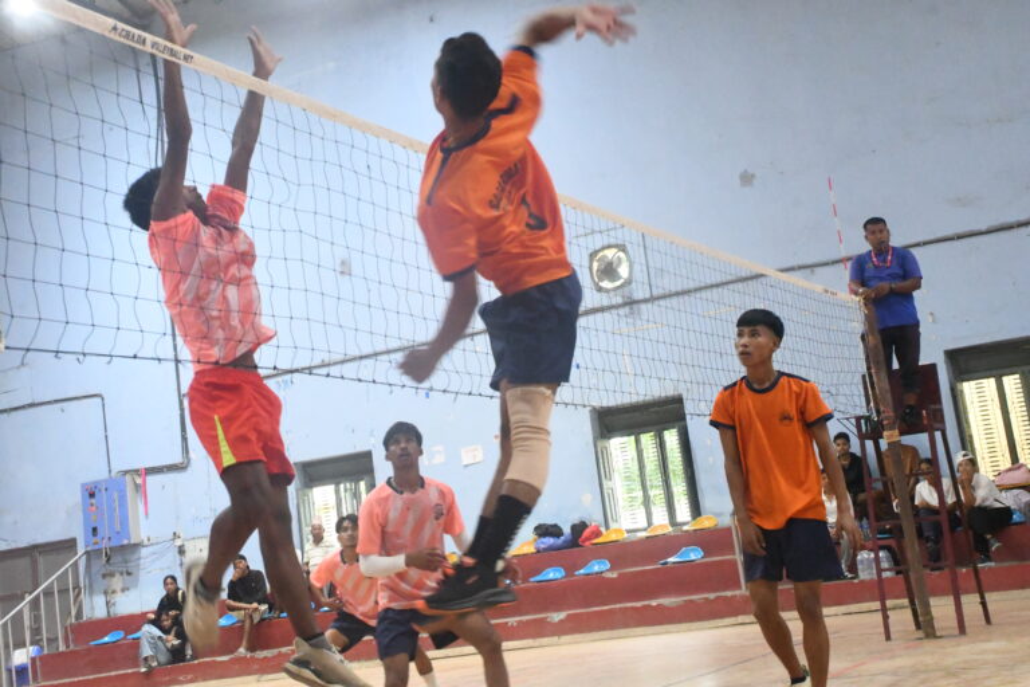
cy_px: 344
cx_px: 515
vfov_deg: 23.8
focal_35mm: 57
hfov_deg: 35.1
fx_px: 1631
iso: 16000
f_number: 4.2
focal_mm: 38
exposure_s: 1/125
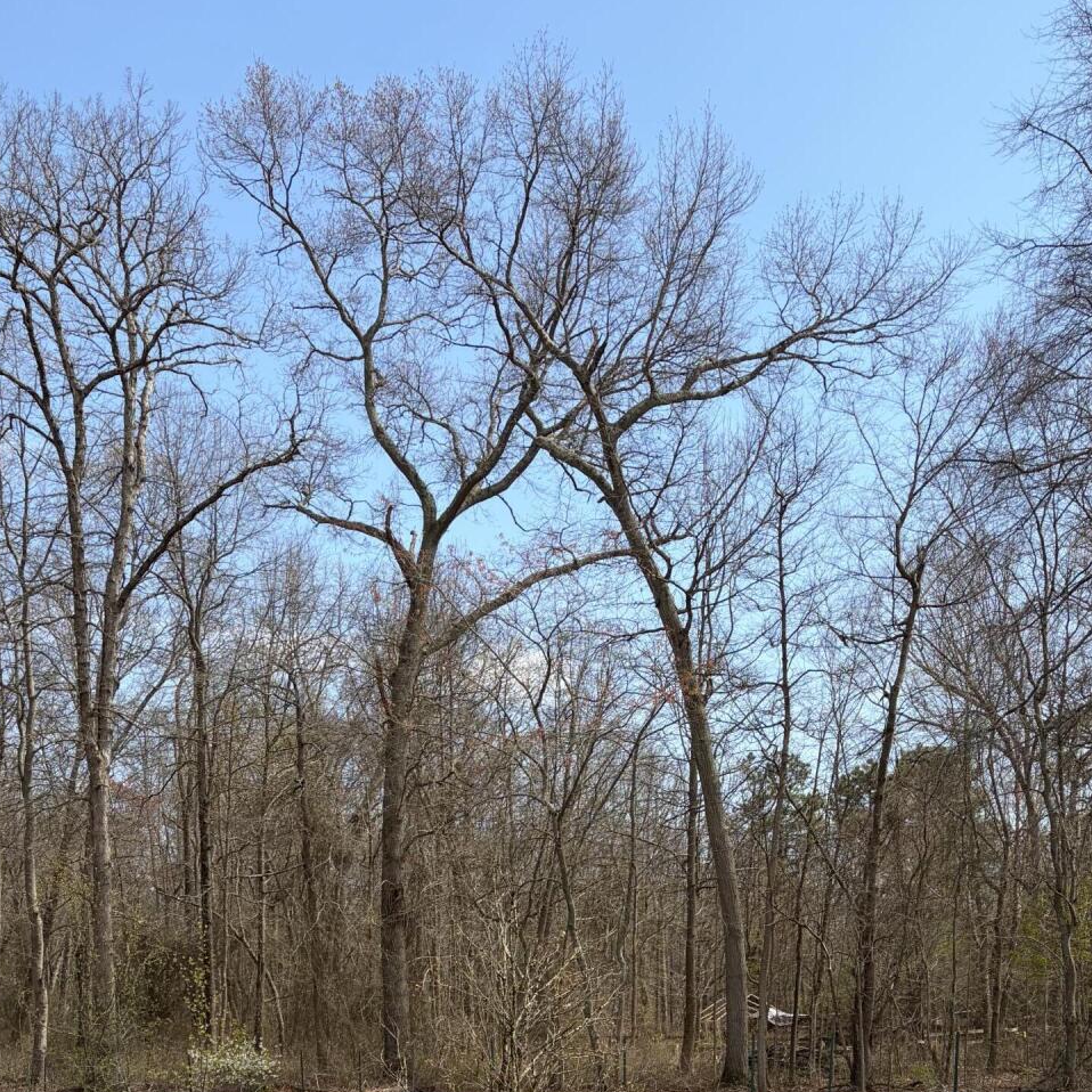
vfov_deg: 32.3
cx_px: 563
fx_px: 1713
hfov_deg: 35.4
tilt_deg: -4.2
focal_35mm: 48
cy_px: 1114
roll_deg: +0.3
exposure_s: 1/2639
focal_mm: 5.96
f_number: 1.6
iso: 50
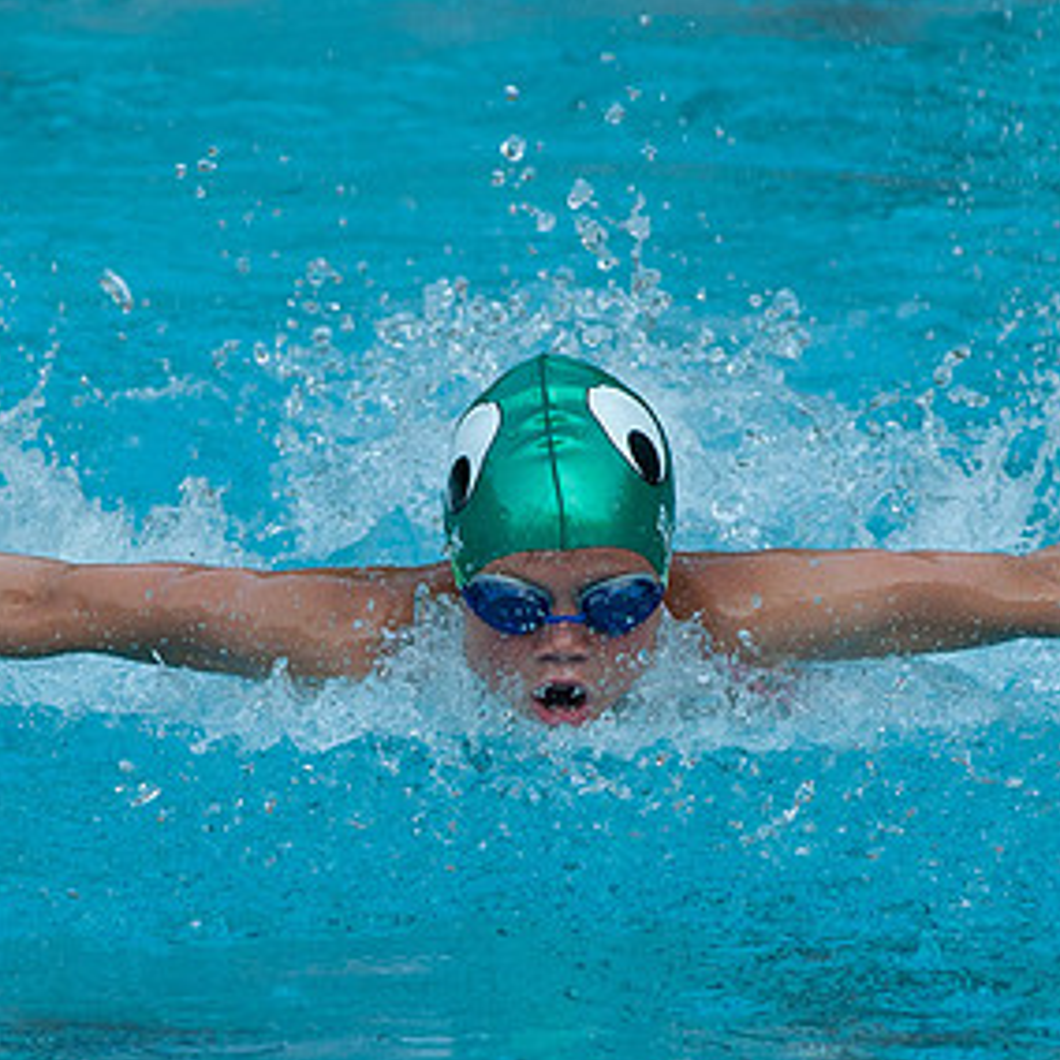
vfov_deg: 3.0
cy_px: 691
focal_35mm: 580
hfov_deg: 3.0
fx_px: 20094
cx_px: 496
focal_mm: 200
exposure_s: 1/1000
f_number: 9
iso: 1600
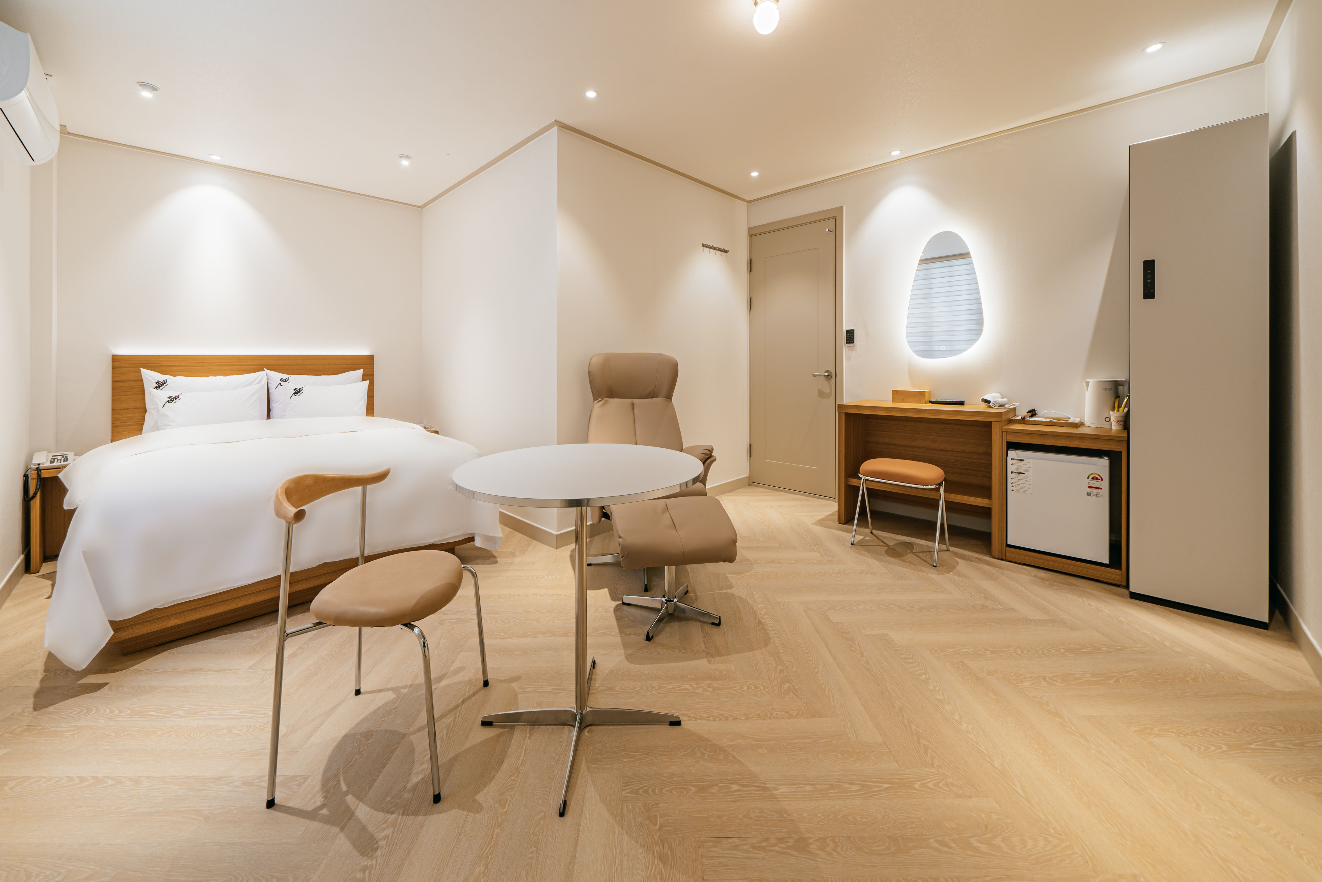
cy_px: 441
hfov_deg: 108.3
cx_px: 661
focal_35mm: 13
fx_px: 477
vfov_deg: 85.4
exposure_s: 1/3
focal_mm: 13
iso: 100
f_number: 10
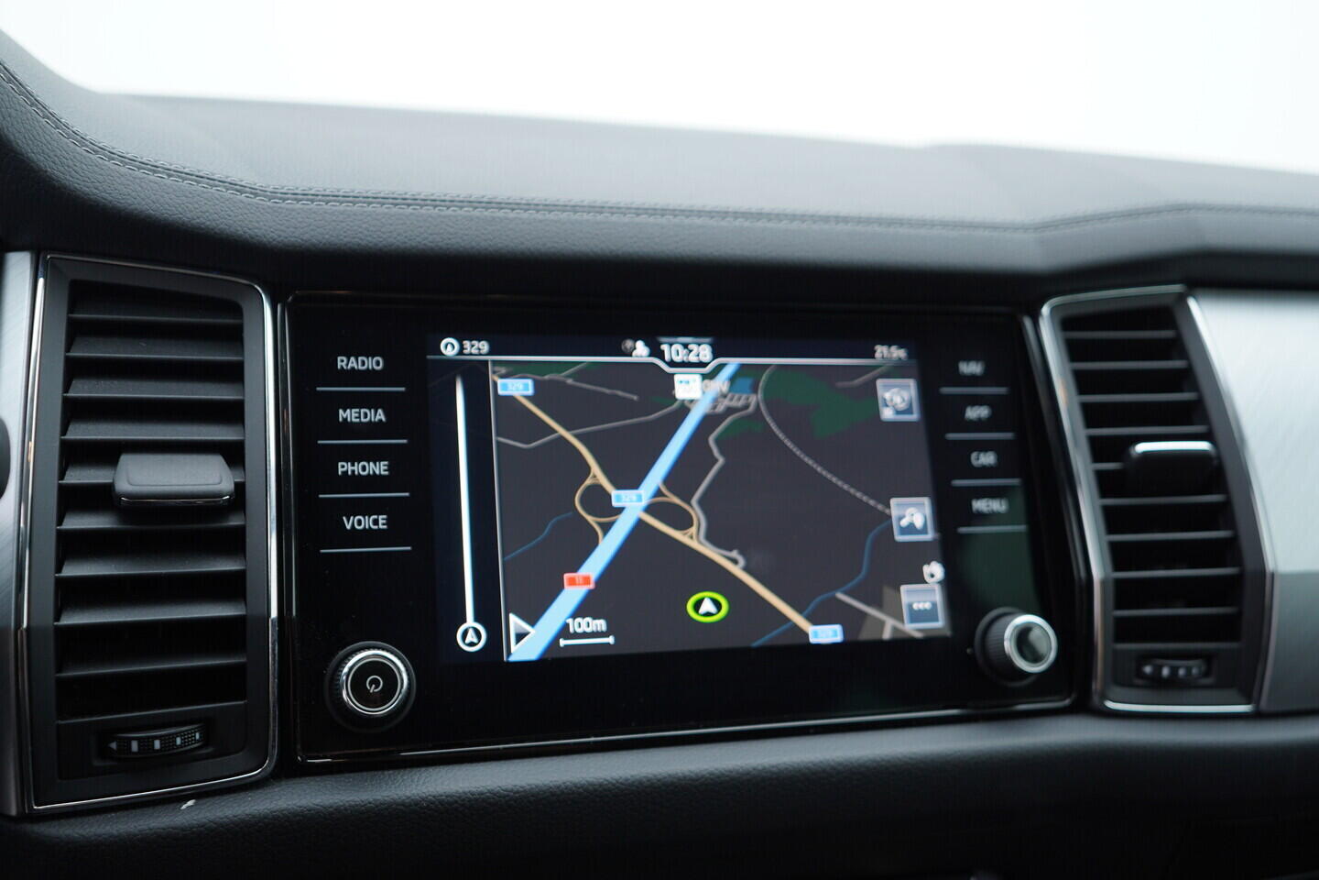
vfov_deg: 36.9
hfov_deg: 53.1
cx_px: 660
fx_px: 1319
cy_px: 440
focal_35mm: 36
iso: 125
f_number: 2.8
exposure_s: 1/40
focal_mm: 24
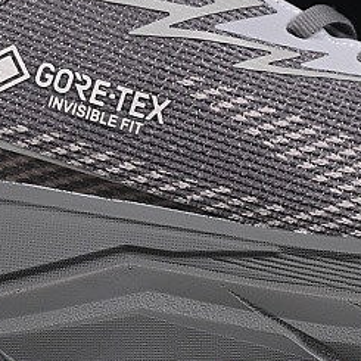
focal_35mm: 281
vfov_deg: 6.2
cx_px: 256
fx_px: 3315
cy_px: 63
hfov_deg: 6.2
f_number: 7.1
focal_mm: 50
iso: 160
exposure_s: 1/80
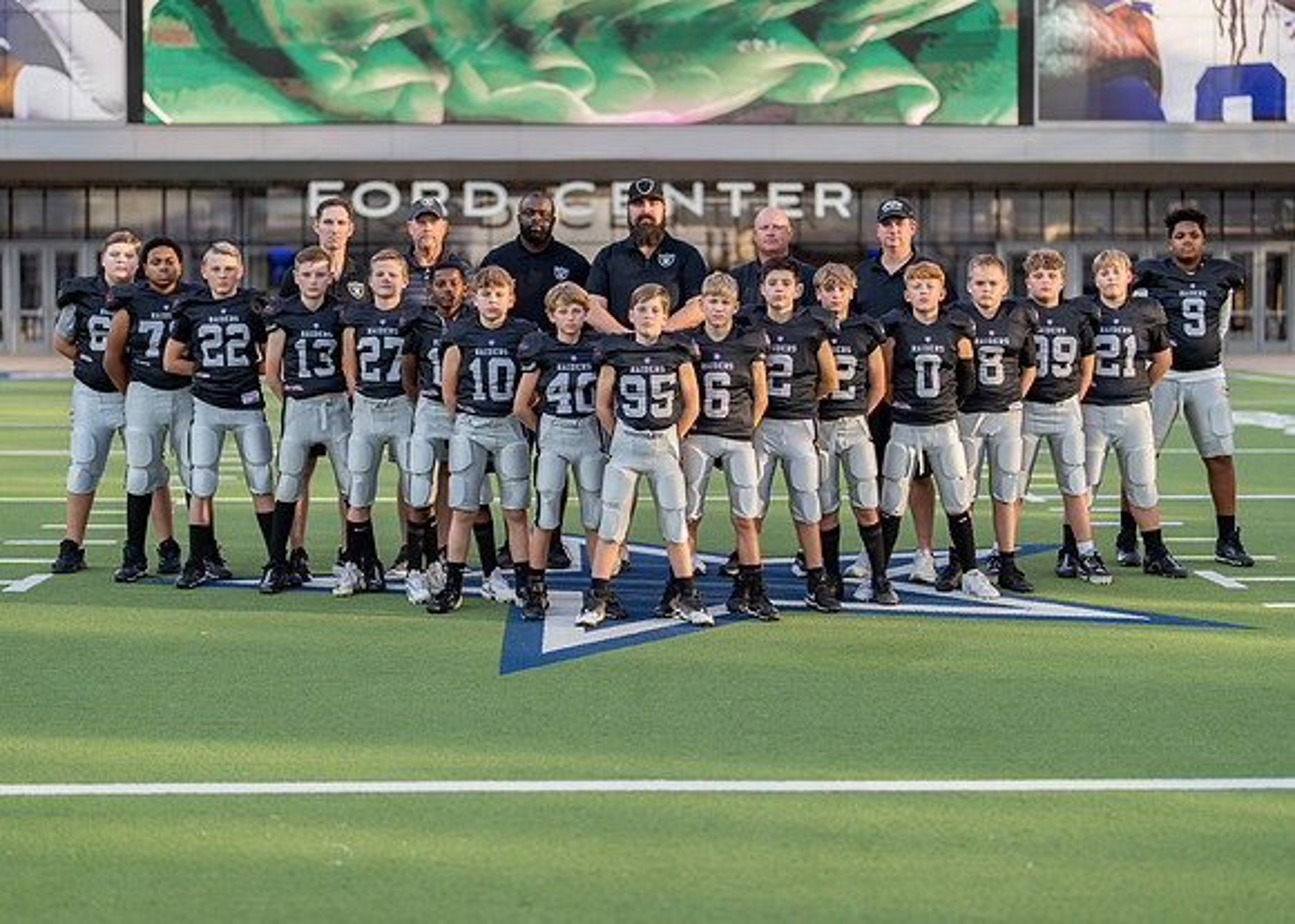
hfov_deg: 31.3
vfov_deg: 22.6
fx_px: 2308
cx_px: 633
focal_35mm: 63
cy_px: 424
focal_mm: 50
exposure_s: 1/2000
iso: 100
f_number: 1.2
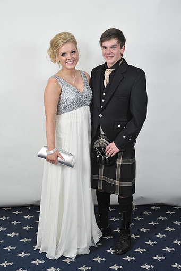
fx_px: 385
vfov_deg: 38.9
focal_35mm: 51
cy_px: 132
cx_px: 90
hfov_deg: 26.5
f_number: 7.1
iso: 1000
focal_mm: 45
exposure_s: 1/160
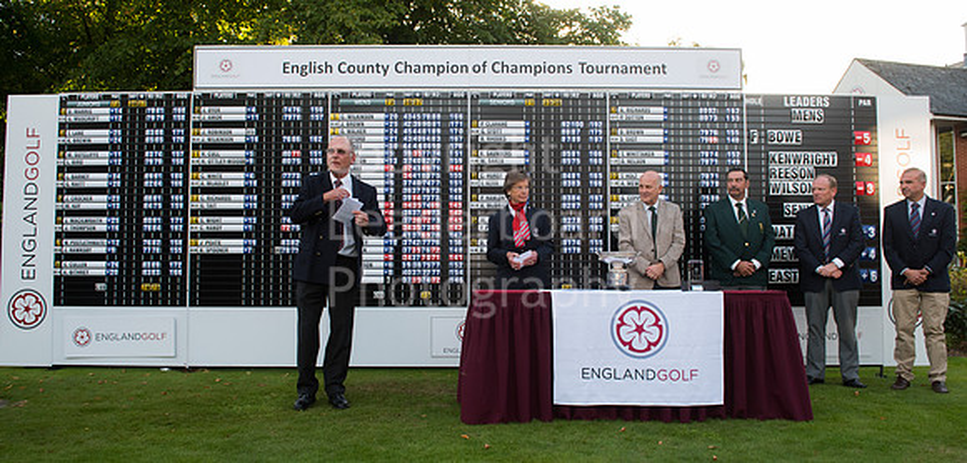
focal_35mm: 26
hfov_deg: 73.1
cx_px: 481
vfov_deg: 39.1
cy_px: 234
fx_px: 652
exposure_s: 1/200
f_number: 7.1
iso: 800
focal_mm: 24
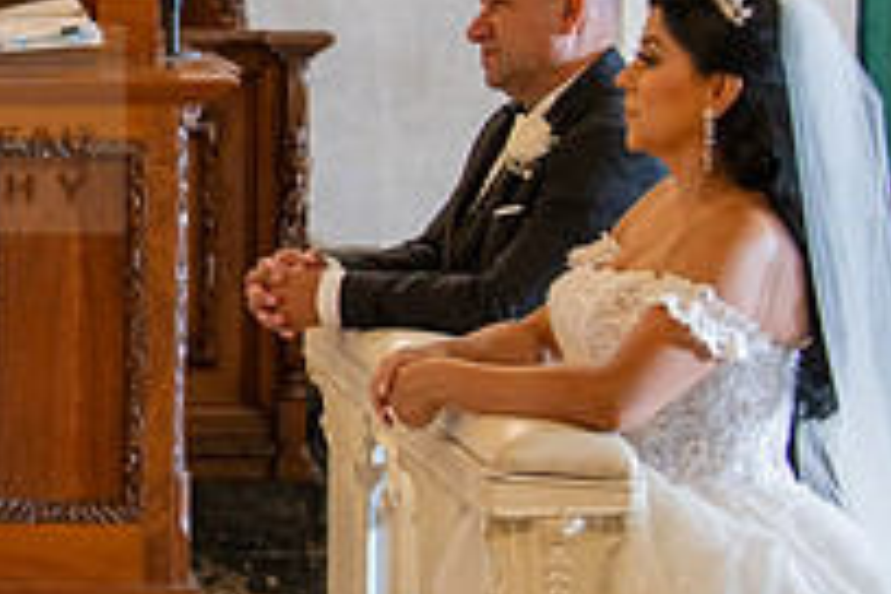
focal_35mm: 199
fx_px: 4925
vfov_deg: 6.9
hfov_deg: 10.1
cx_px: -245
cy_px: 129
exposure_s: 1/200
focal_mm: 70
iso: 1000
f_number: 2.8
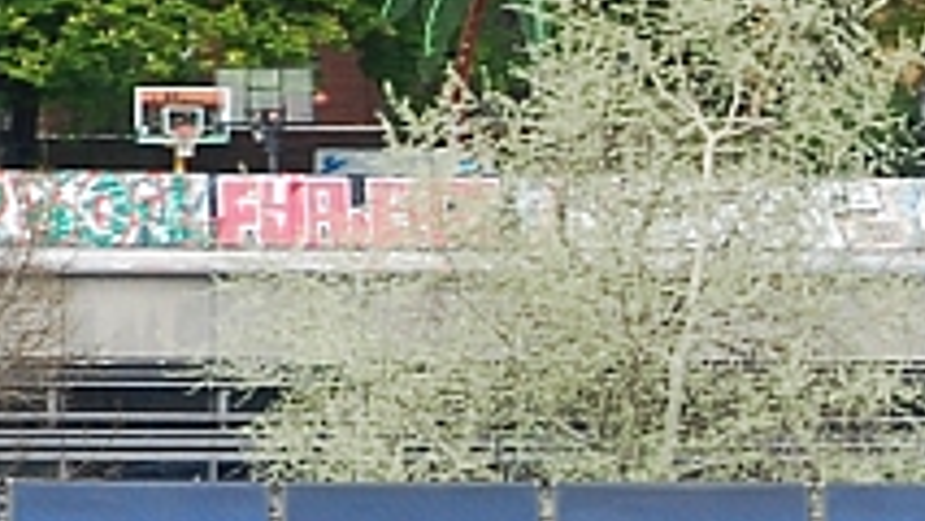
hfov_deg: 3.6
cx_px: 1268
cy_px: 875
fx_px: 14869
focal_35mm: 606
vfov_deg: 2.0
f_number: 10
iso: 200
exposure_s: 1/200
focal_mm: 80
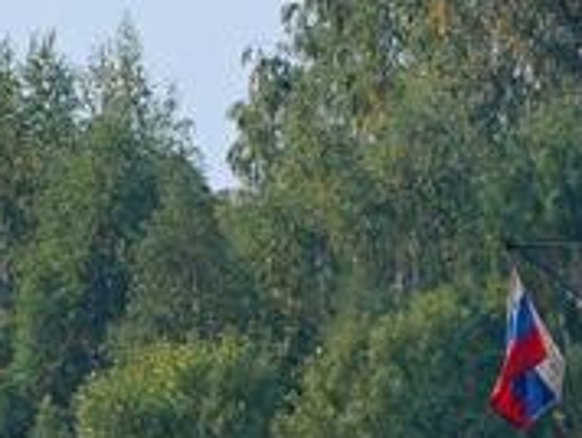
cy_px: 832
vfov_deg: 1.1
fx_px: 22059
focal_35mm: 1310
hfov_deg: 1.5
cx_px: 1269
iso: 320
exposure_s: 1/400
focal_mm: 135
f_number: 5
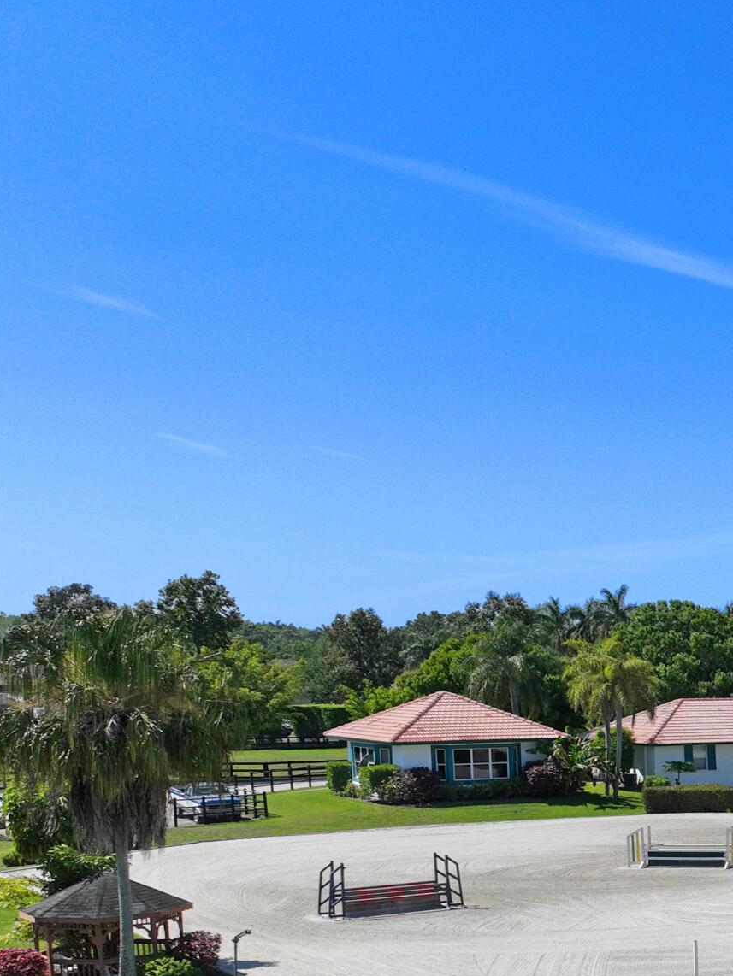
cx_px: 1209
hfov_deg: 19.2
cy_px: 900
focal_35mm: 63
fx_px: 1778
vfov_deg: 29.3
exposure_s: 1/3200
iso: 100
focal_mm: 12.29
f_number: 2.8
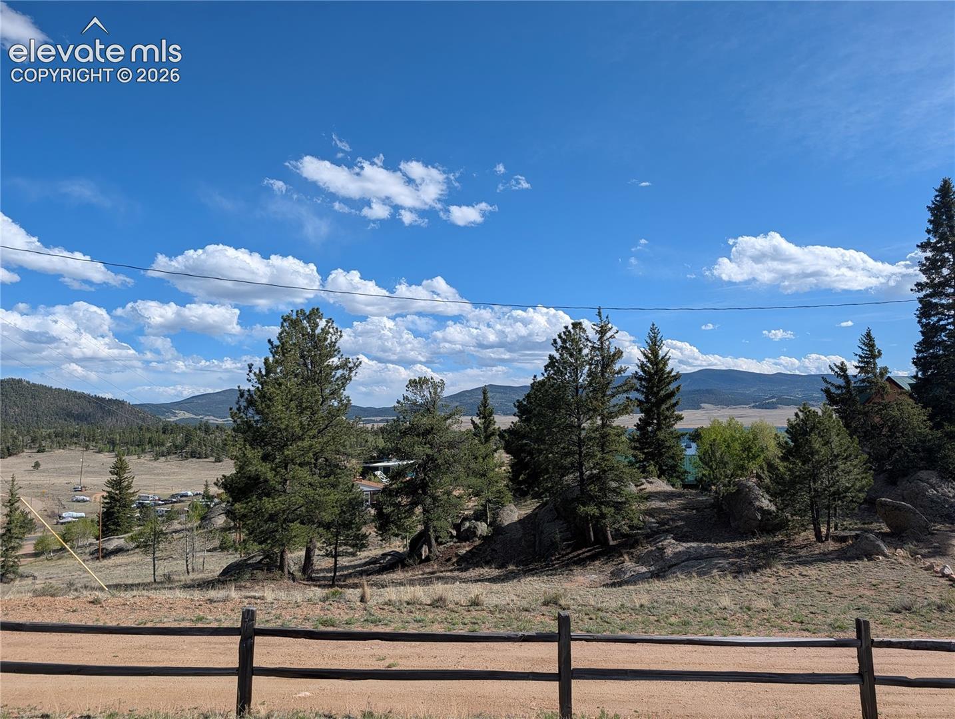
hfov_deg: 71.5
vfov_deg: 56.9
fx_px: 663
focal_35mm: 24
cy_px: 360
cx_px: 478
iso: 18
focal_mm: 6.9
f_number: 1.68
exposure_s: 1/1272
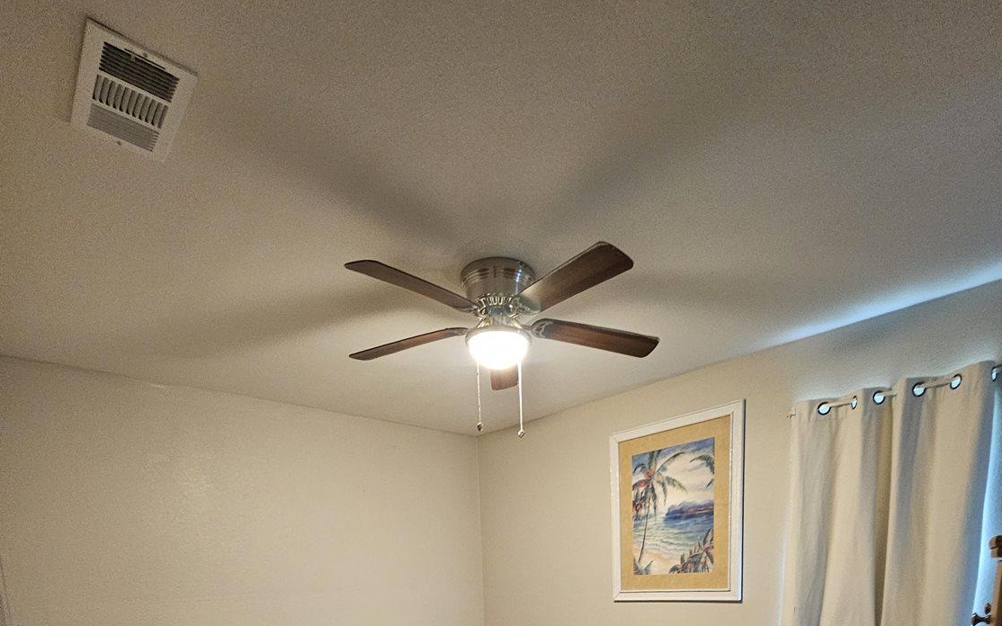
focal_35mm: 19
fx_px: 519
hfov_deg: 88.0
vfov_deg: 47.3
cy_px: 671
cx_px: 510
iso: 640
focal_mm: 2.2
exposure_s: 1/30
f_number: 2.2
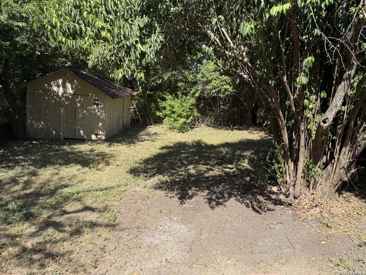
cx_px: 183
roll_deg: -1.9
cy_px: 138
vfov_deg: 56.8
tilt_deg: -9.0
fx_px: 254
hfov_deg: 71.6
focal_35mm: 24
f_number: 1.78
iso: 80
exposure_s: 1/1812
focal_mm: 6.76
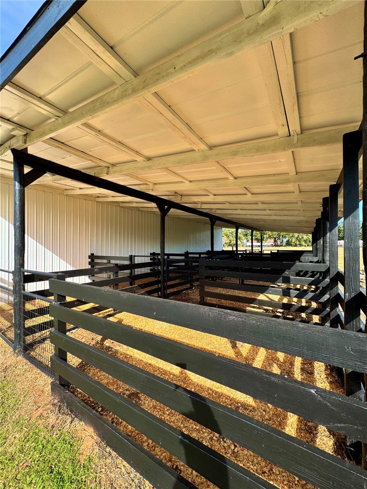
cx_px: 184
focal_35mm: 14
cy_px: 244
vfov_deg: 102.1
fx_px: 198
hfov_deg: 85.7
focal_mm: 2.22
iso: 50
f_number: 2.2
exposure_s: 1/529
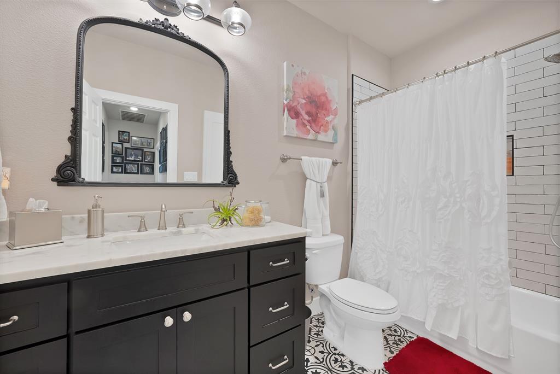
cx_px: 280
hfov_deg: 104.2
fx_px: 218
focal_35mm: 14
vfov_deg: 81.3
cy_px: 187
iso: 640
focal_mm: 14
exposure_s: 1/5
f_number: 9
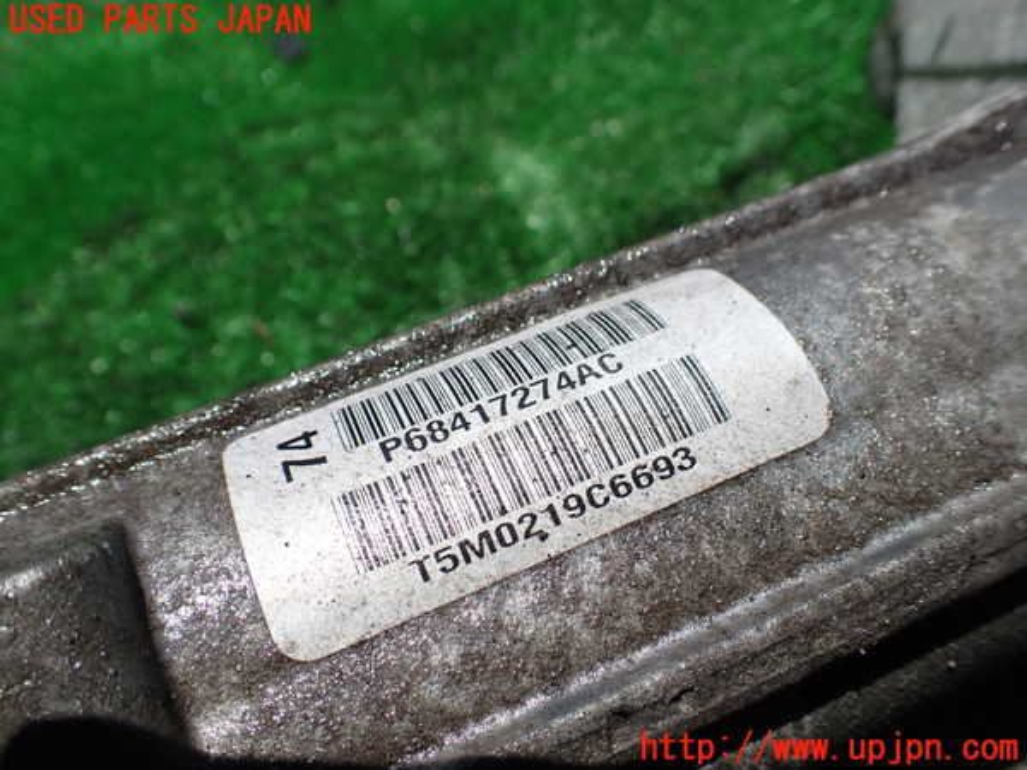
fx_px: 890
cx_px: 514
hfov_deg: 60.0
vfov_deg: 46.8
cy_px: 385
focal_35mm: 30
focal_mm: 5.4
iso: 100
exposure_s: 1/250
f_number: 9
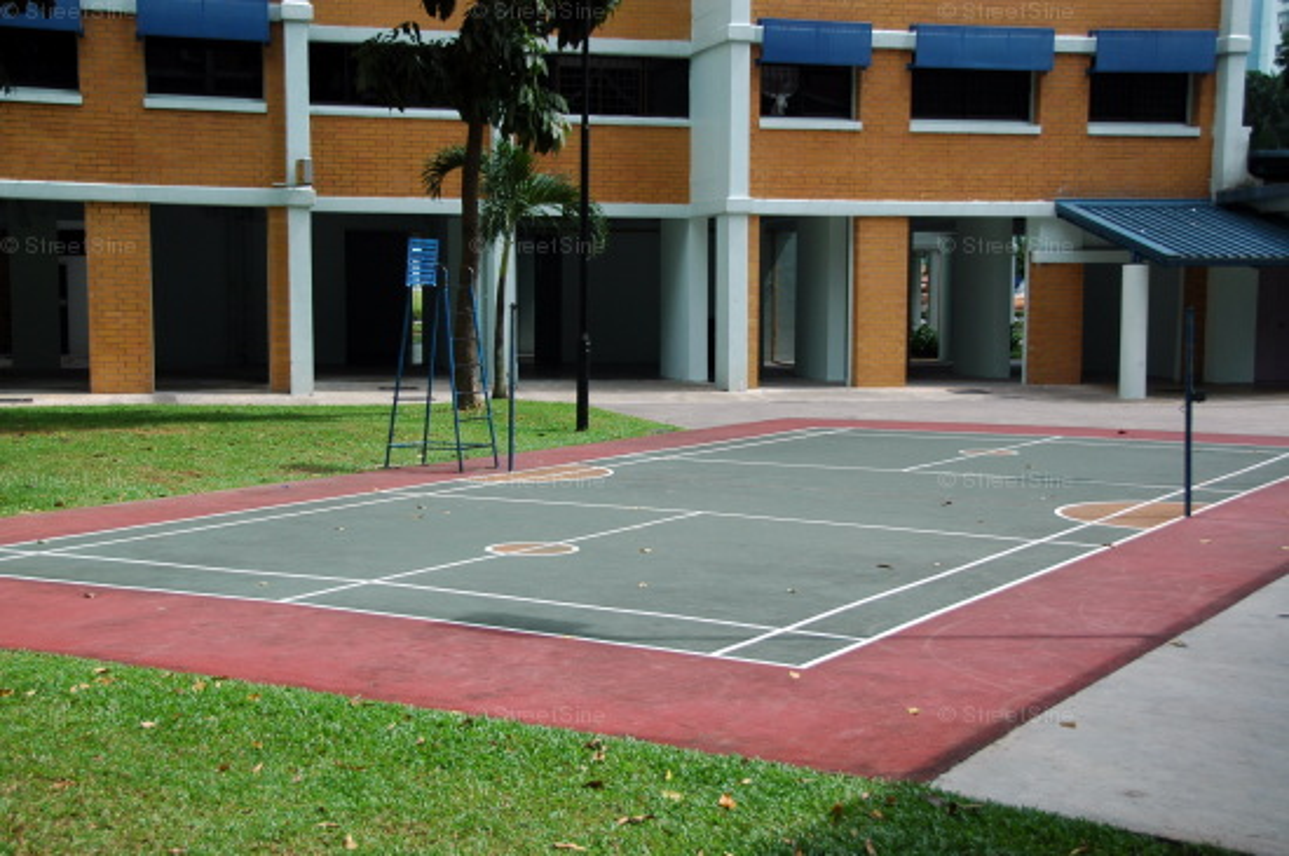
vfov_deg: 26.4
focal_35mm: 51
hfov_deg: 38.9
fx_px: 1823
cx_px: 644
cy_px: 428
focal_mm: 34
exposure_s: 1/800
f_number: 4.2
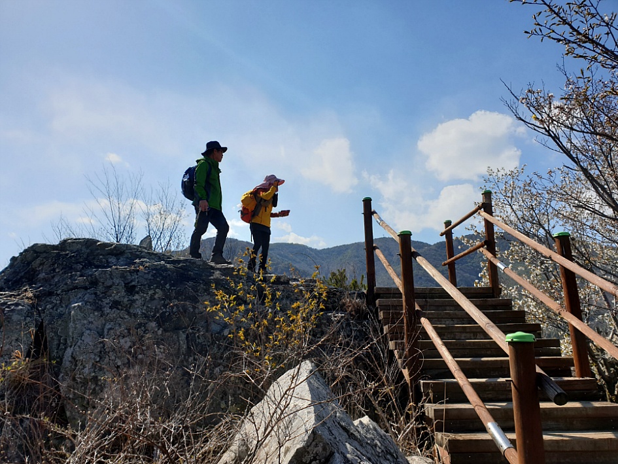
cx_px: 309
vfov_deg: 53.1
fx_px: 464
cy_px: 232
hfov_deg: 67.3
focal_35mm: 26
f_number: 2.4
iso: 50
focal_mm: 4.3
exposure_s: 1/2012
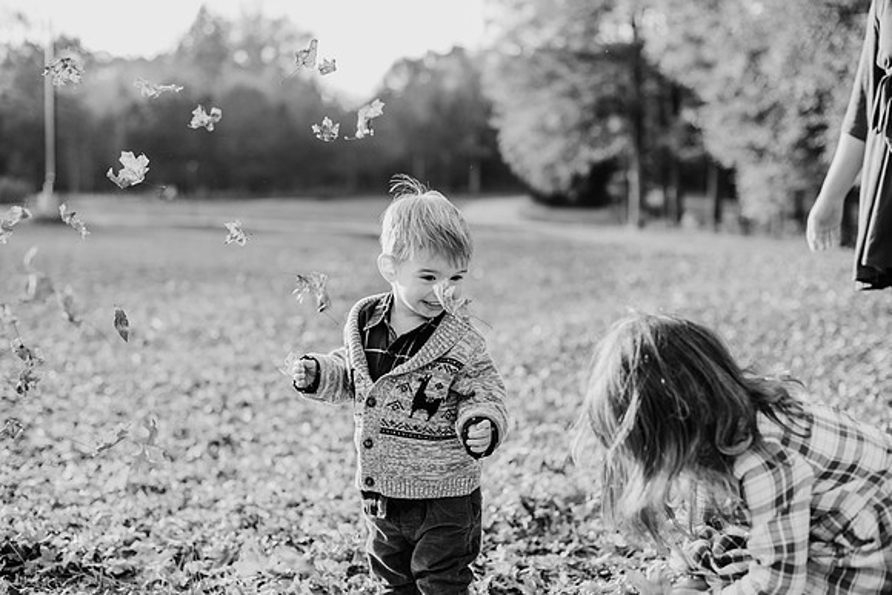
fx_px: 1239
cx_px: 446
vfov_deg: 27.0
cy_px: 298
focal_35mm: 50
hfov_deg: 39.6
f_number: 2.8
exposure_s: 1/1000
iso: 500
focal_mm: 50
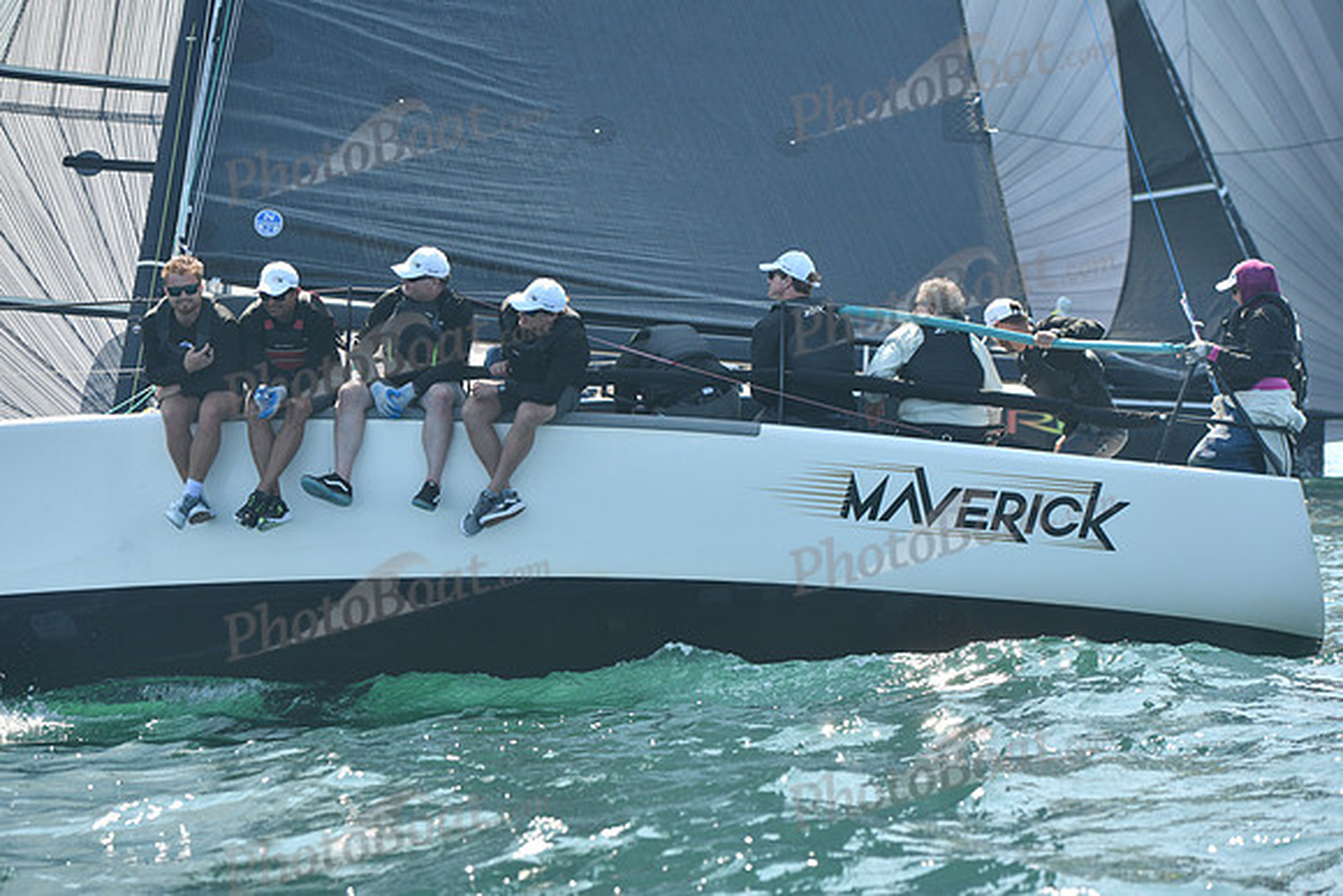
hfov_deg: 22.6
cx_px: 672
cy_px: 448
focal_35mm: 90
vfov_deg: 15.2
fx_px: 3358
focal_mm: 90
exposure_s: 1/640
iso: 320
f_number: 4.5
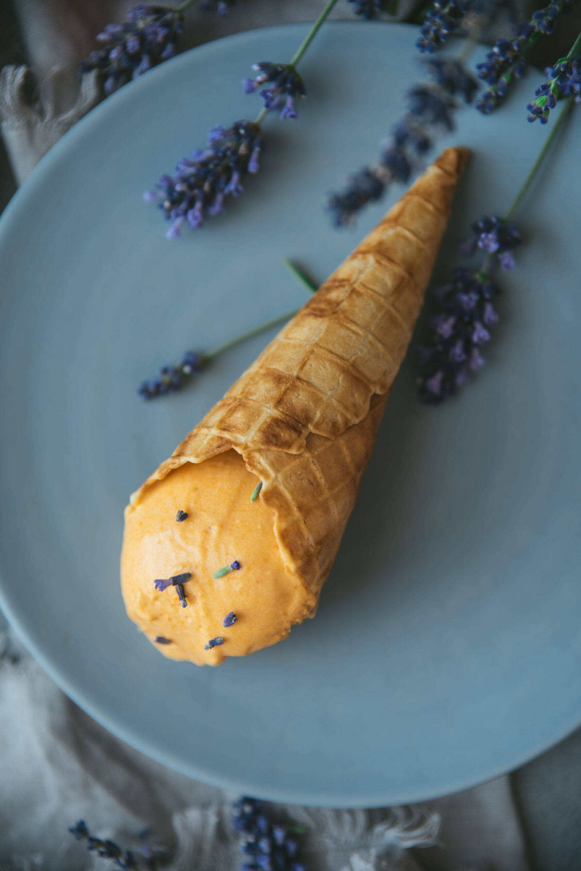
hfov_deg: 19.5
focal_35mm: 70
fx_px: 1693
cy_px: 436
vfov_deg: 28.8
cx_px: 290
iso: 100
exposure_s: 1/50
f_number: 2.8
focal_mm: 70
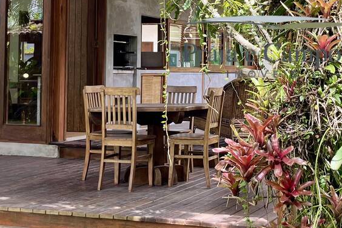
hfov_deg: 28.7
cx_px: 262
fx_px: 655
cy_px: 49
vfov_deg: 19.6
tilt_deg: +1.8
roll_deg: -0.5
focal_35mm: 69
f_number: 1.6
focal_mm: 5.1
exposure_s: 1/129
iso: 40
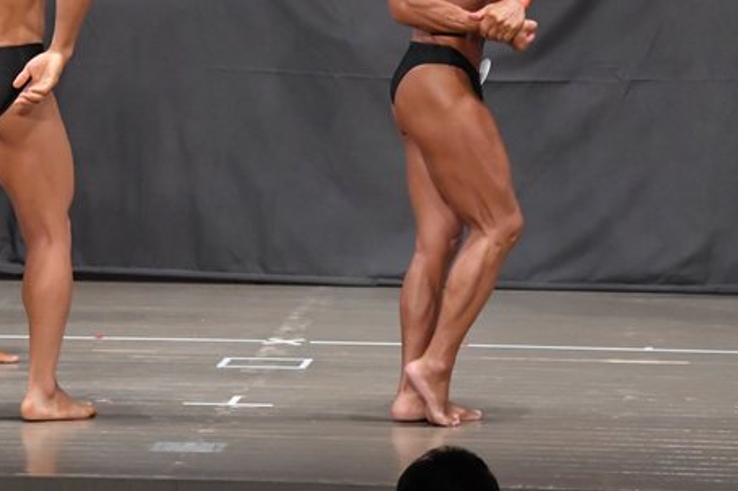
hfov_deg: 6.5
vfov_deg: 4.3
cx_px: 207
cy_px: 81
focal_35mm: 319
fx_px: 6535
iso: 6400
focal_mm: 125
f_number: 5.6
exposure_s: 1/400
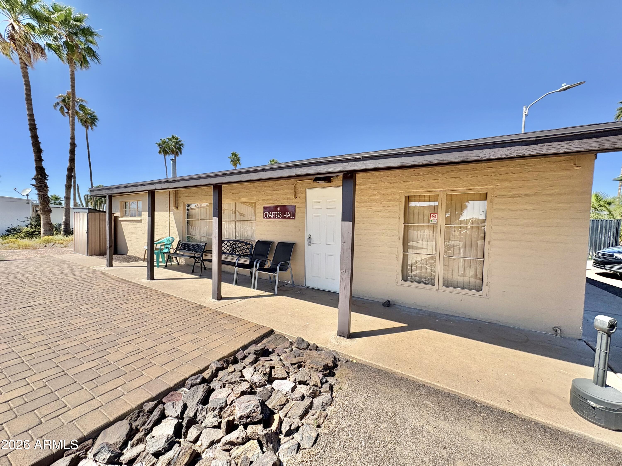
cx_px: 311
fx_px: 252
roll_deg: -1.7
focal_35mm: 14
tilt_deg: -5.2
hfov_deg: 102.1
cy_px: 233
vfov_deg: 85.7
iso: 40
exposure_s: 1/1236
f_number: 2.2
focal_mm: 2.22
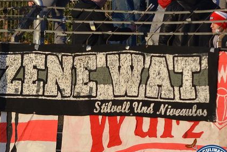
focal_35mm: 410
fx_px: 2588
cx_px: 93
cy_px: 93
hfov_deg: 5.0
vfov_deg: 3.4
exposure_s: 1/1600
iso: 400
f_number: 6.3
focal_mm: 200
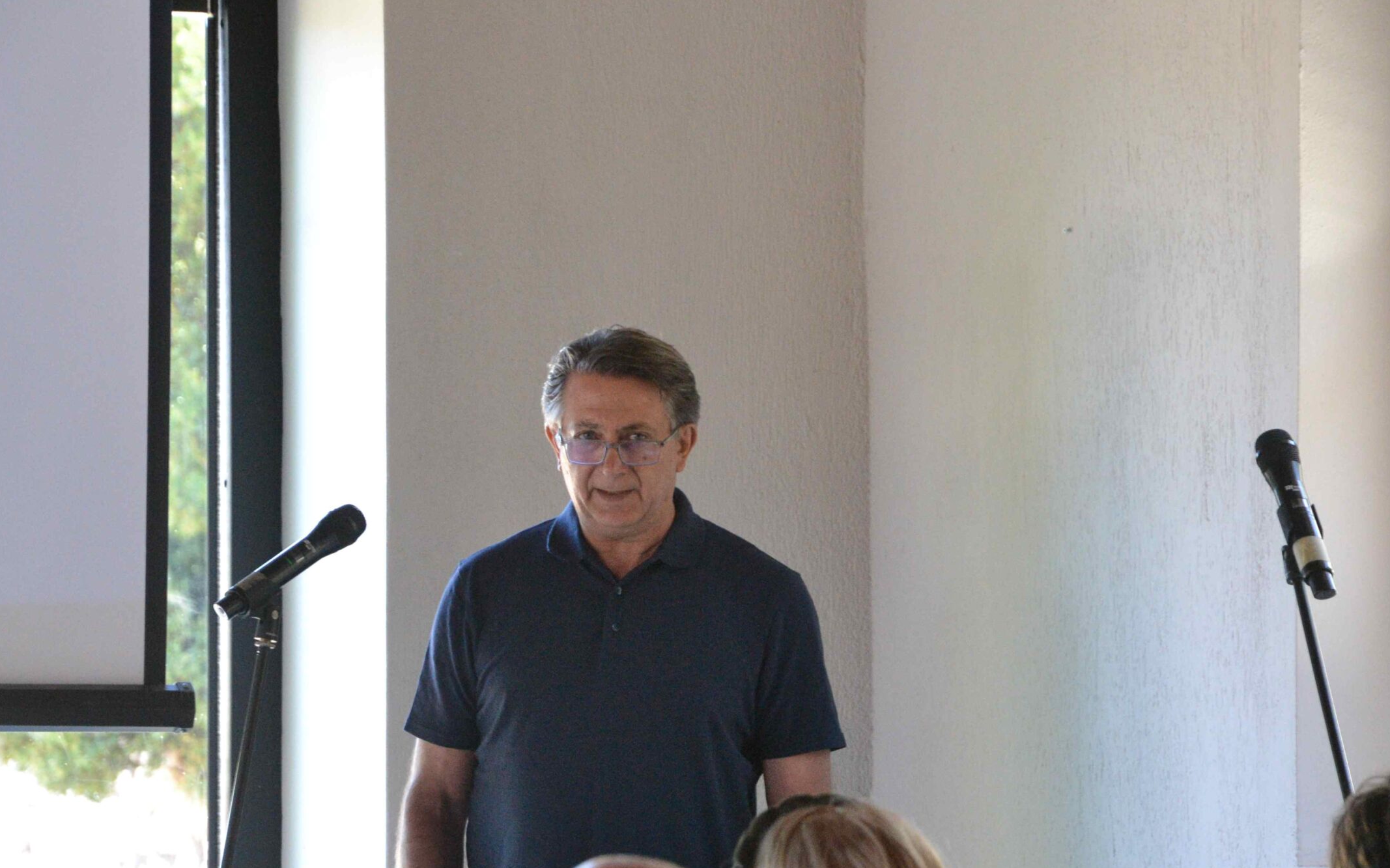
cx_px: 685
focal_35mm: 193
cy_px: 535
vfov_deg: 6.8
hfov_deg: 10.9
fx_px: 7295
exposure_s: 1/160
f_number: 5.6
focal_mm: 105
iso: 3200
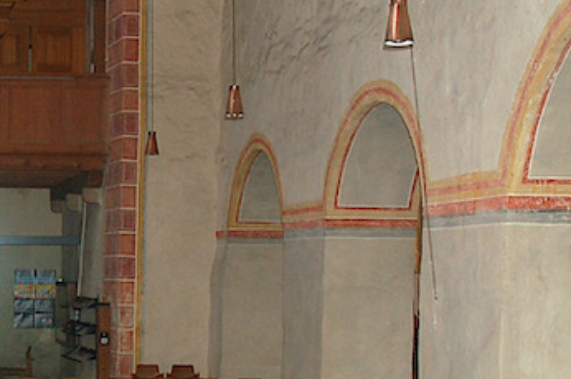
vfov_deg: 17.0
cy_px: 274
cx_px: -78
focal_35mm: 80
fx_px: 1268
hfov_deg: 23.6
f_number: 3.5
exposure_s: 1/60
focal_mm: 18
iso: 500
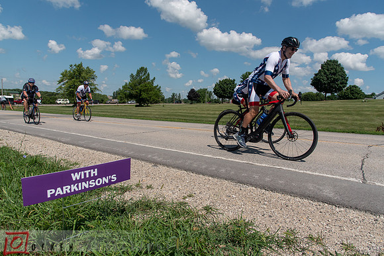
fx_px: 256
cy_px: 128
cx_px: 192
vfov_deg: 53.2
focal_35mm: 24
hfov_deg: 73.7
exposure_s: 1/2000
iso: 200
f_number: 7.1
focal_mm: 24
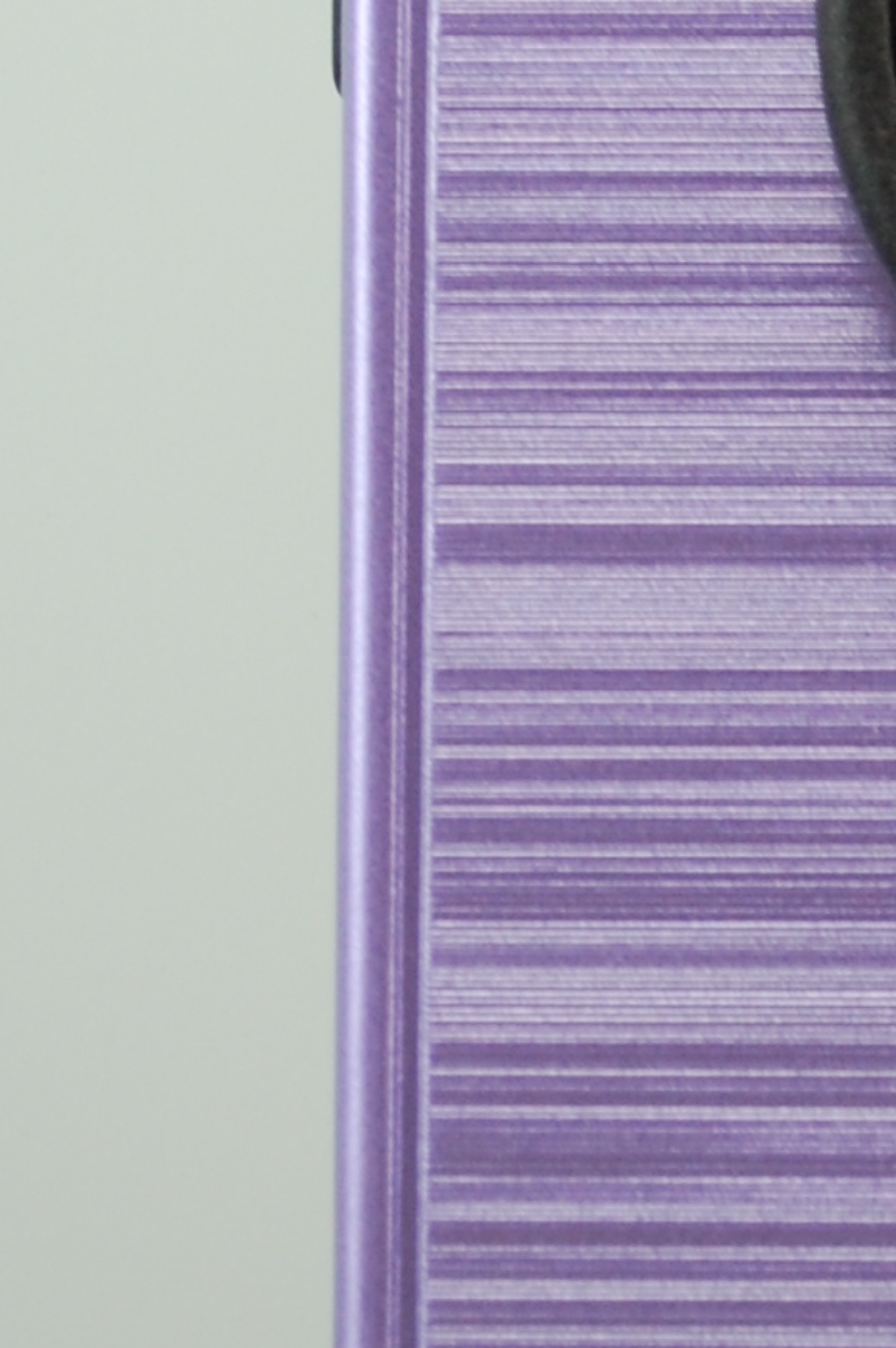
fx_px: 6992
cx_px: 1234
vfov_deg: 10.9
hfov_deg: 7.2
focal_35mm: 187
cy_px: 62
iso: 400
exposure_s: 1/50
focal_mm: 36
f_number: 5.3
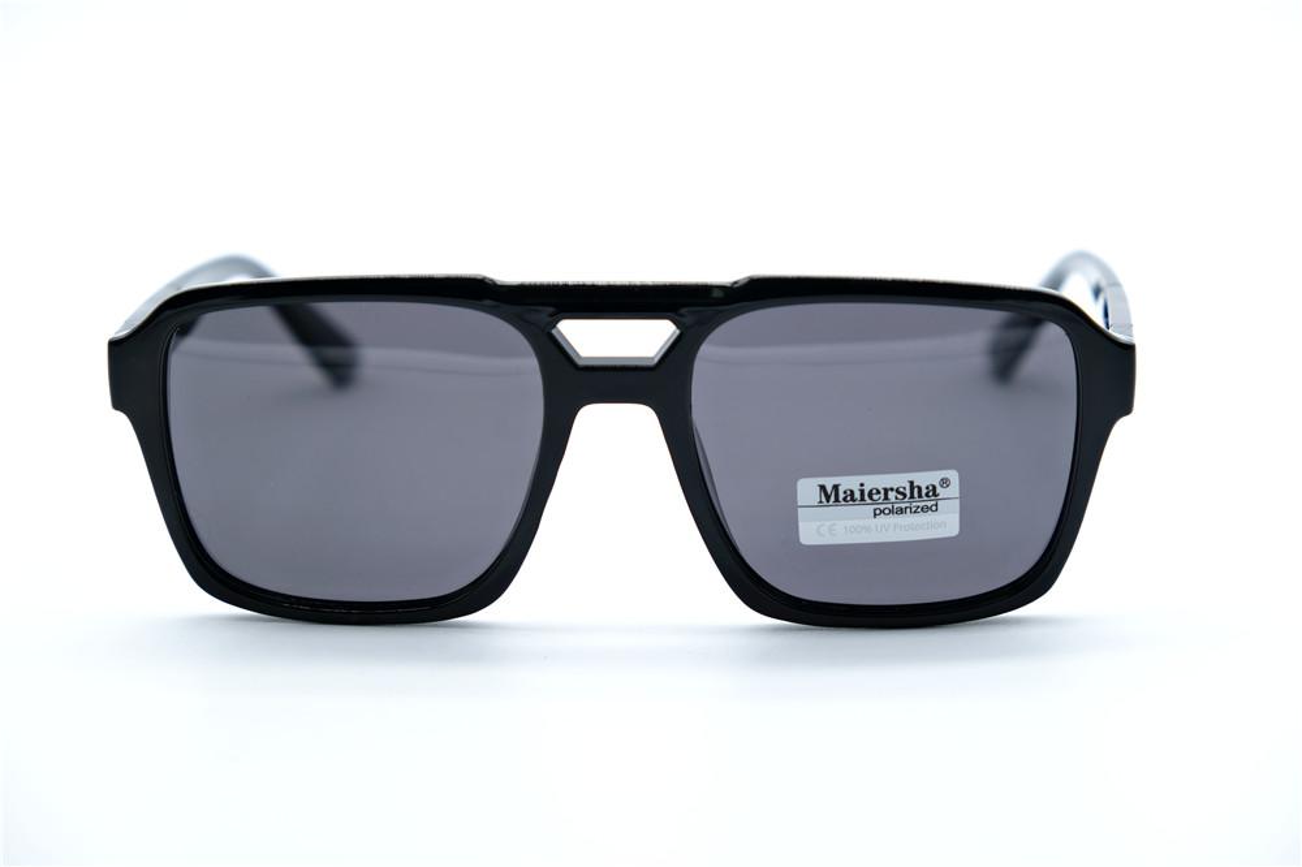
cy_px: 434
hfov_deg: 24.5
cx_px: 651
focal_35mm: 83
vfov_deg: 16.4
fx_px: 3001
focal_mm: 55
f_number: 5
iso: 160
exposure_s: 1/140
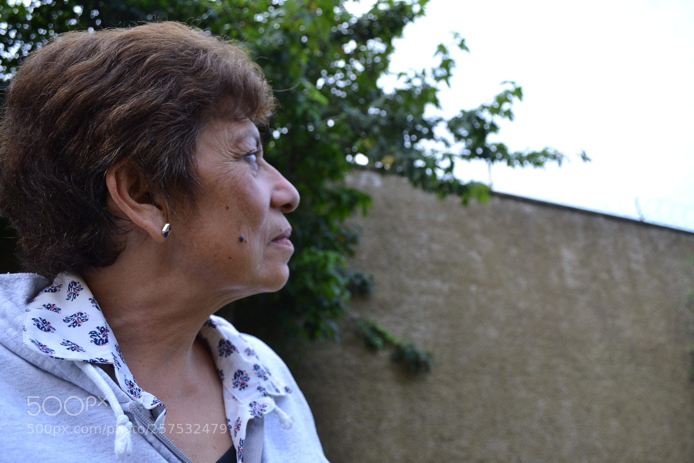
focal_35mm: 27
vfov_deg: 47.9
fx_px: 520
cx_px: 347
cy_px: 232
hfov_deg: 67.4
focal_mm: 18
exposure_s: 1/200
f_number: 5
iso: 400
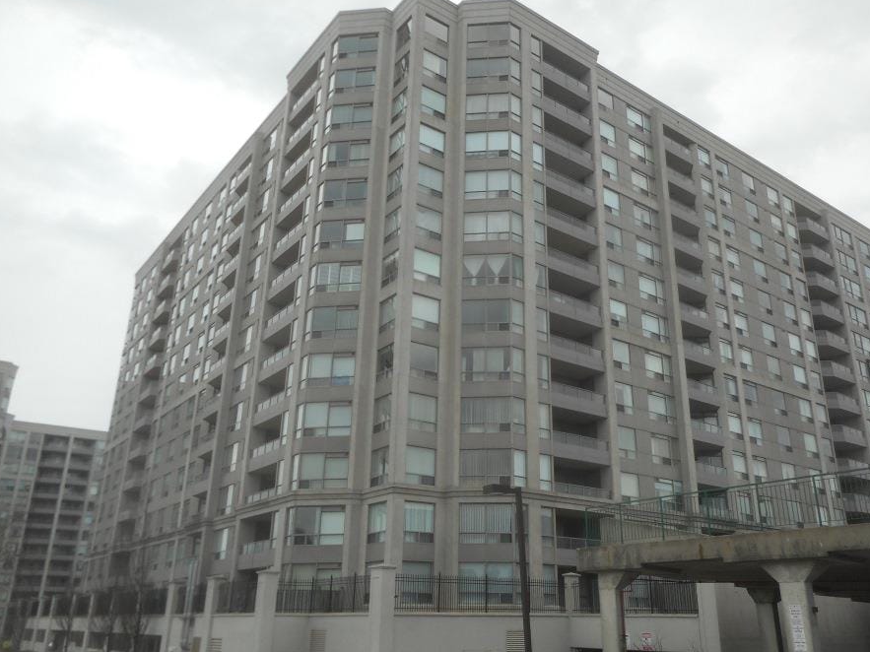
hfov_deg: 61.5
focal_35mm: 29
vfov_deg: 48.2
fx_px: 729
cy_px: 322
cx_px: 482
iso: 80
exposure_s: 1/400
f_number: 3.7
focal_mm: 4.5
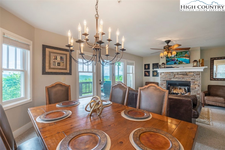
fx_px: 100
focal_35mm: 16
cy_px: 75
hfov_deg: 96.7
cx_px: 112
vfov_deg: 73.7
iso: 100
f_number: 6.3
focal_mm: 16
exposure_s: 1/400
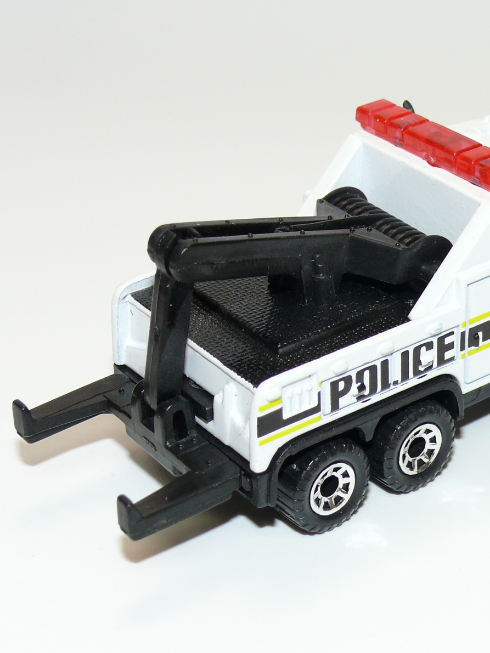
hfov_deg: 16.3
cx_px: 378
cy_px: 327
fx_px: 1699
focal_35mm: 90
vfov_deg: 21.8
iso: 100
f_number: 4
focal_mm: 10.6
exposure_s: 1/30
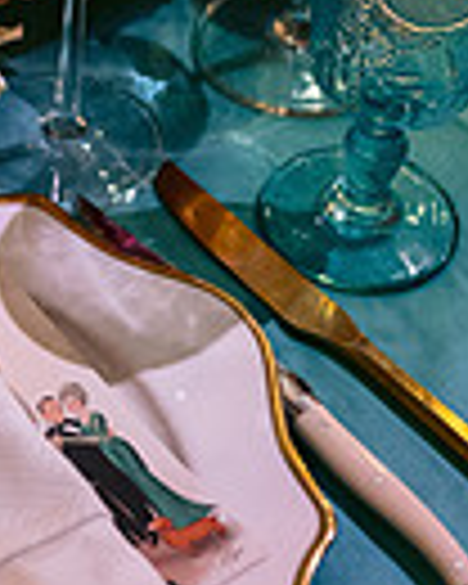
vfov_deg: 16.9
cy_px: 261
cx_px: -162
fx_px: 1974
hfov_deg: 13.0
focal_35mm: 114
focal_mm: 35
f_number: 2.8
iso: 1600
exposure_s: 1/40
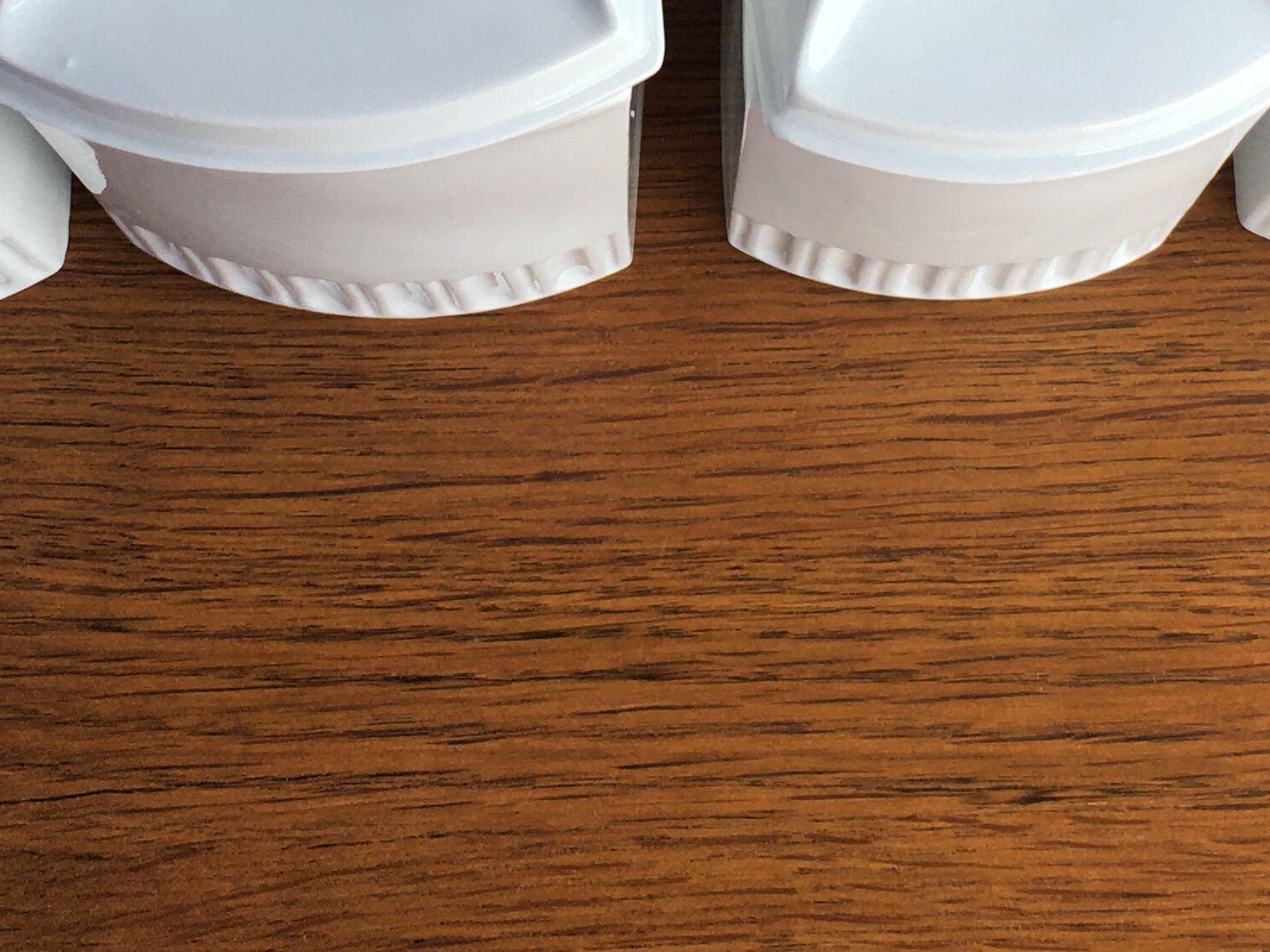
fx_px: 2861
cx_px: 674
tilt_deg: -71.2
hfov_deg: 25.0
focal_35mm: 78
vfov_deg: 18.1
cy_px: -148
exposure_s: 1/100
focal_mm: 4.15
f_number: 2.2
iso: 40
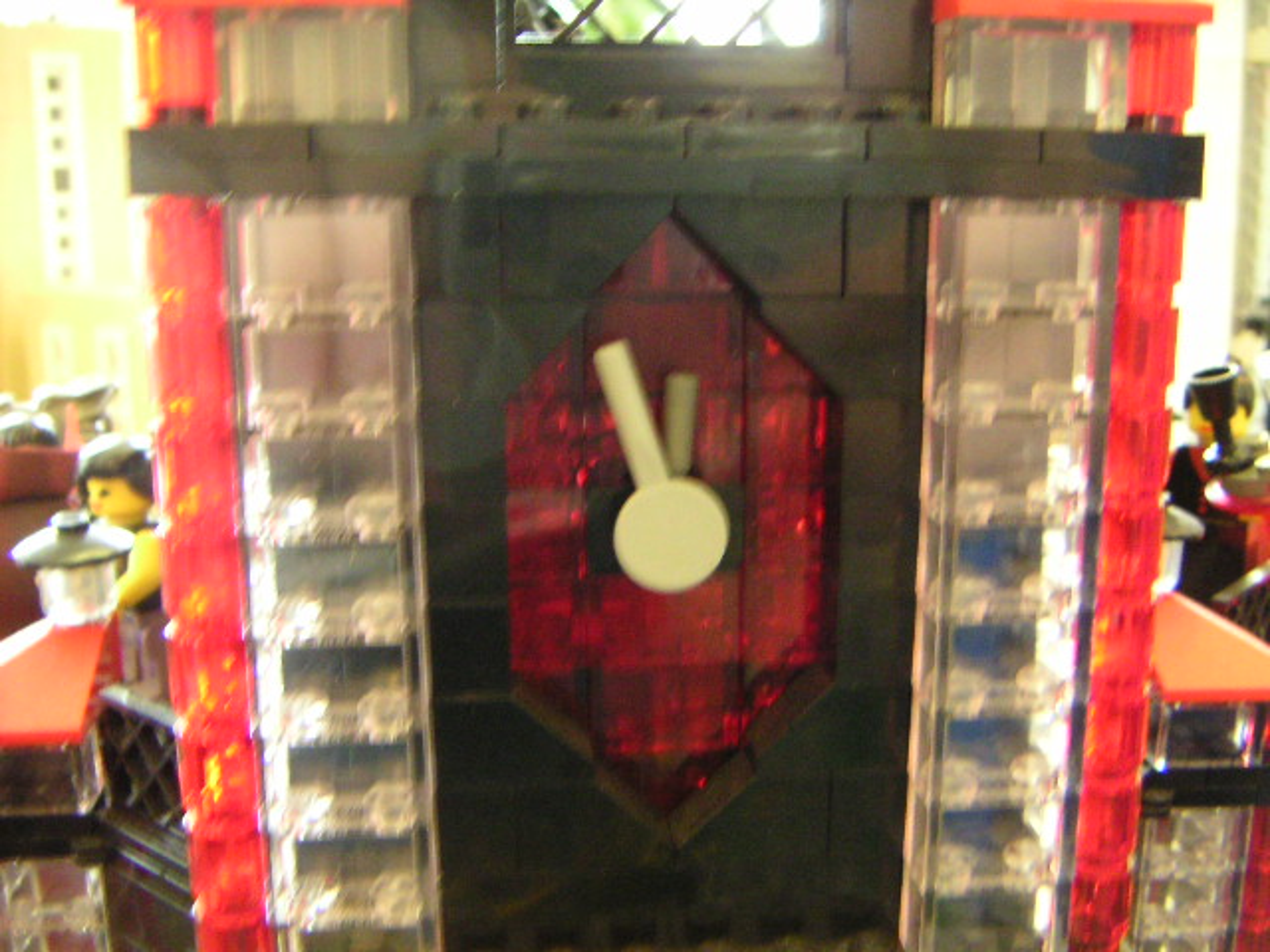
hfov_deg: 50.1
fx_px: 1357
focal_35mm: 37
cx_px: 635
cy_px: 476
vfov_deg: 38.7
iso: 400
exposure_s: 1/10
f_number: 2.8
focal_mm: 4.8
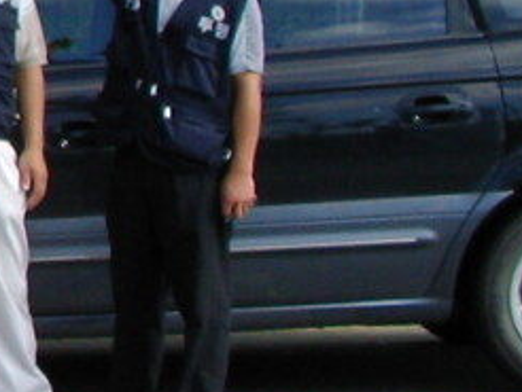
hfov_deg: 9.8
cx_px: -592
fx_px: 2792
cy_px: -254
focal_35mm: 185
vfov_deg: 7.8
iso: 50
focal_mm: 5.8
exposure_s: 1/375
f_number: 4.5
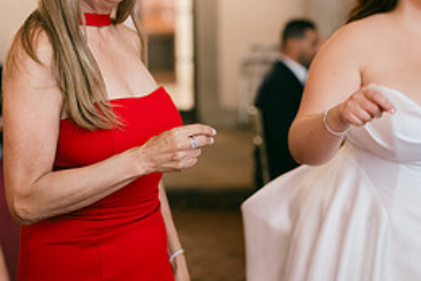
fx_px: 913
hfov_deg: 25.5
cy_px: 33
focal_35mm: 78
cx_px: 83
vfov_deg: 17.3
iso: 1600
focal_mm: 35
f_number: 1.4
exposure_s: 1/125
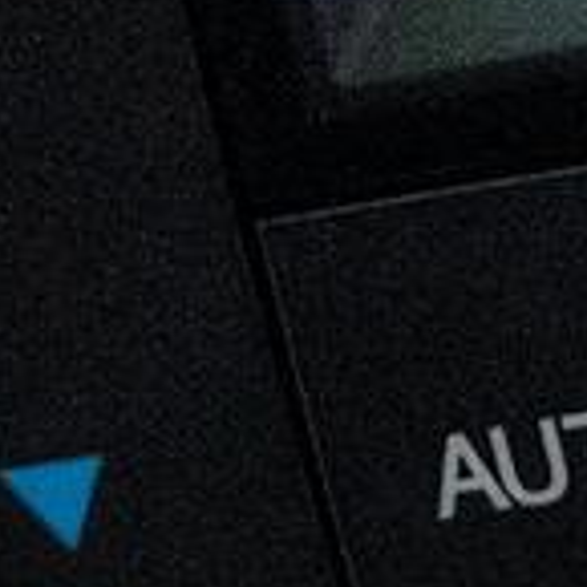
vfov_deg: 3.1
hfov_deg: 3.1
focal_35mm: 561
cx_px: 917
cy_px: -133
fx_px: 10763
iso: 1000
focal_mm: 55.8
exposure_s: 1/40
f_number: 4
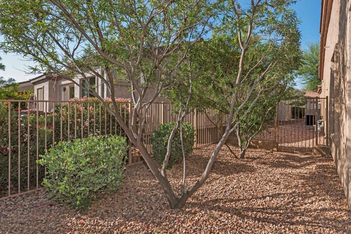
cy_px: 117
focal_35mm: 18
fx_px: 176
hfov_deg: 90.0
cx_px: 176
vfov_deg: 67.4
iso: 320
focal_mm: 18
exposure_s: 1/200
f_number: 10
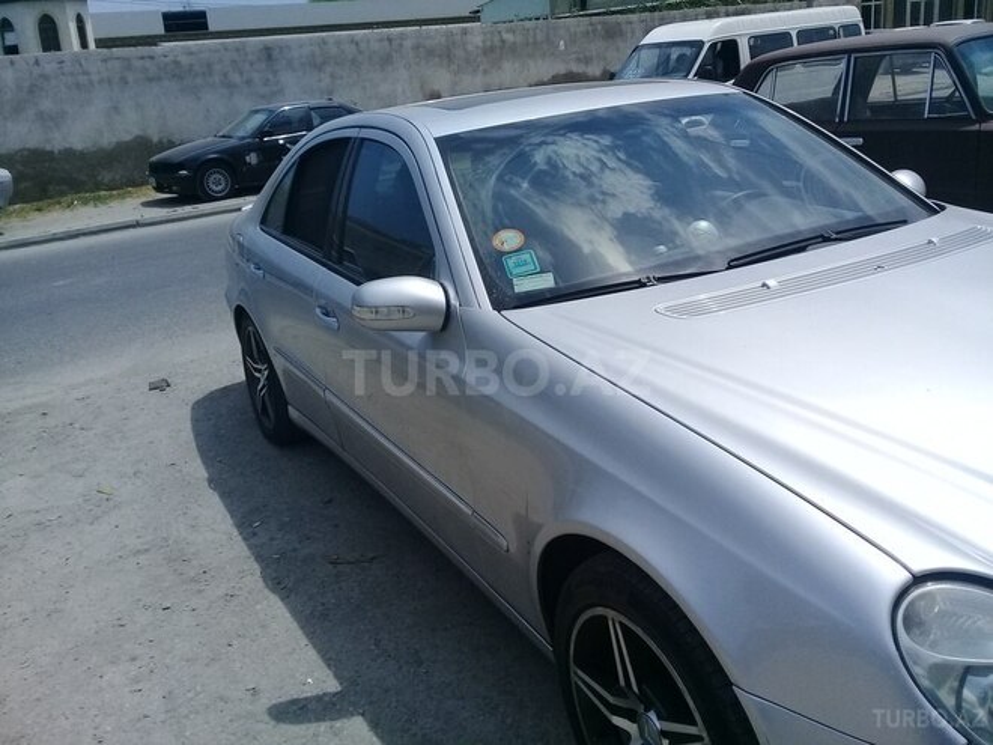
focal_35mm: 31
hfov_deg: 58.4
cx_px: 496
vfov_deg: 45.4
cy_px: 372
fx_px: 889
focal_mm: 3.3
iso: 50
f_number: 2.2
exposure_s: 1/3226
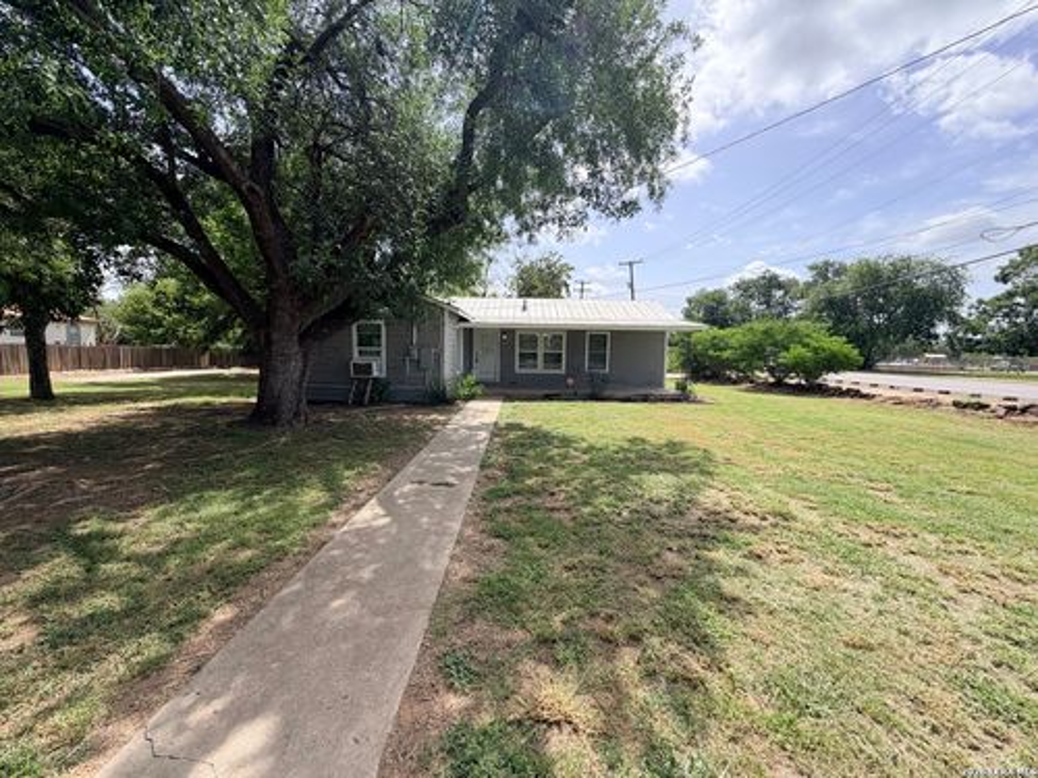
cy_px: 389
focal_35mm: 14
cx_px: 519
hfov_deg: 102.1
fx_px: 420
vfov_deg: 85.7
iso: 32
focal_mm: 2.22
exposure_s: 1/770
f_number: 2.2
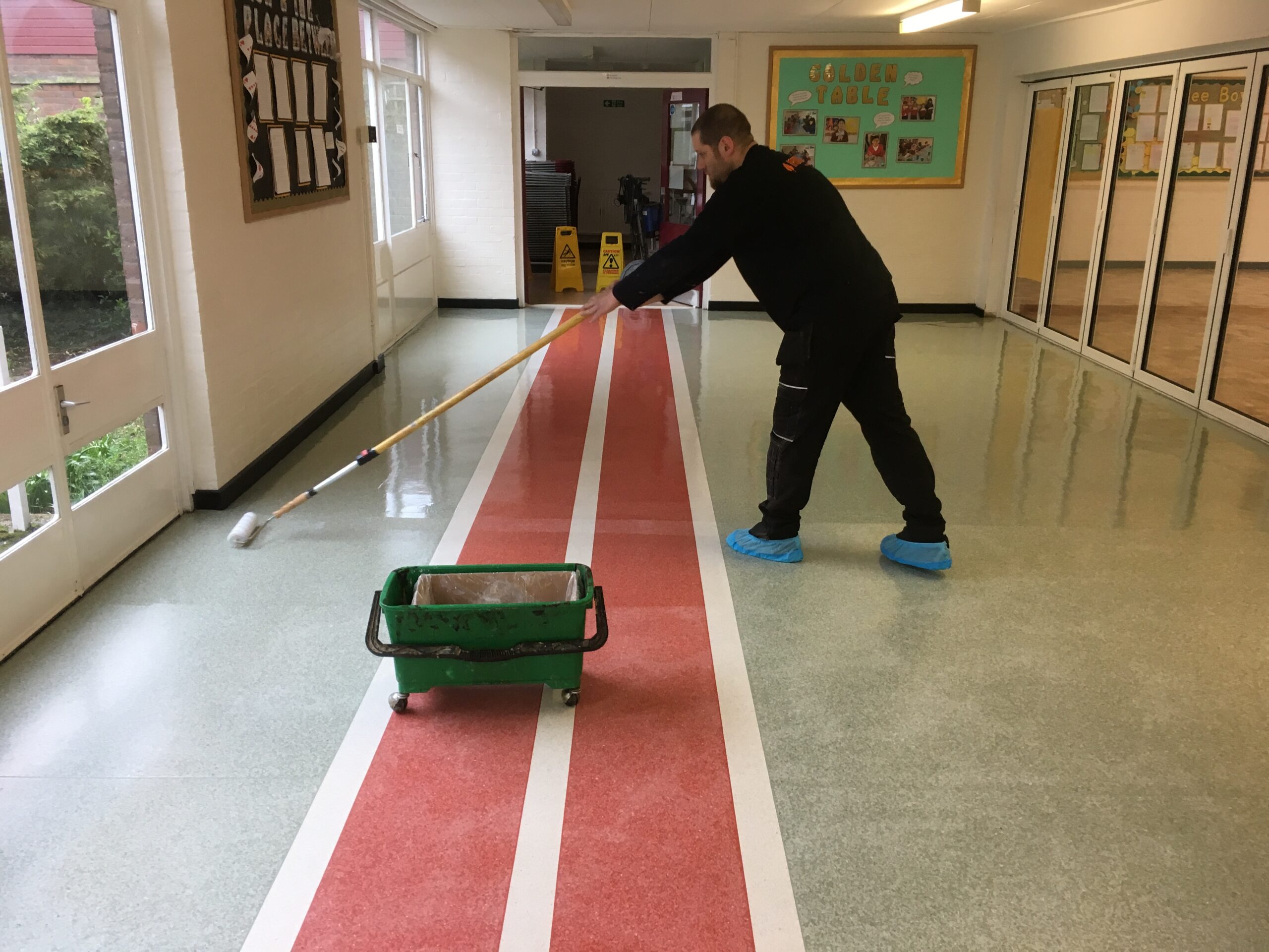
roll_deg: -0.6
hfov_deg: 61.7
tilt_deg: -17.3
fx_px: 1063
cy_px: 476
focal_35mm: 29
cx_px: 634
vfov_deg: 48.2
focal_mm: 4.15
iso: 40
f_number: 2.2
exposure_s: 1/33
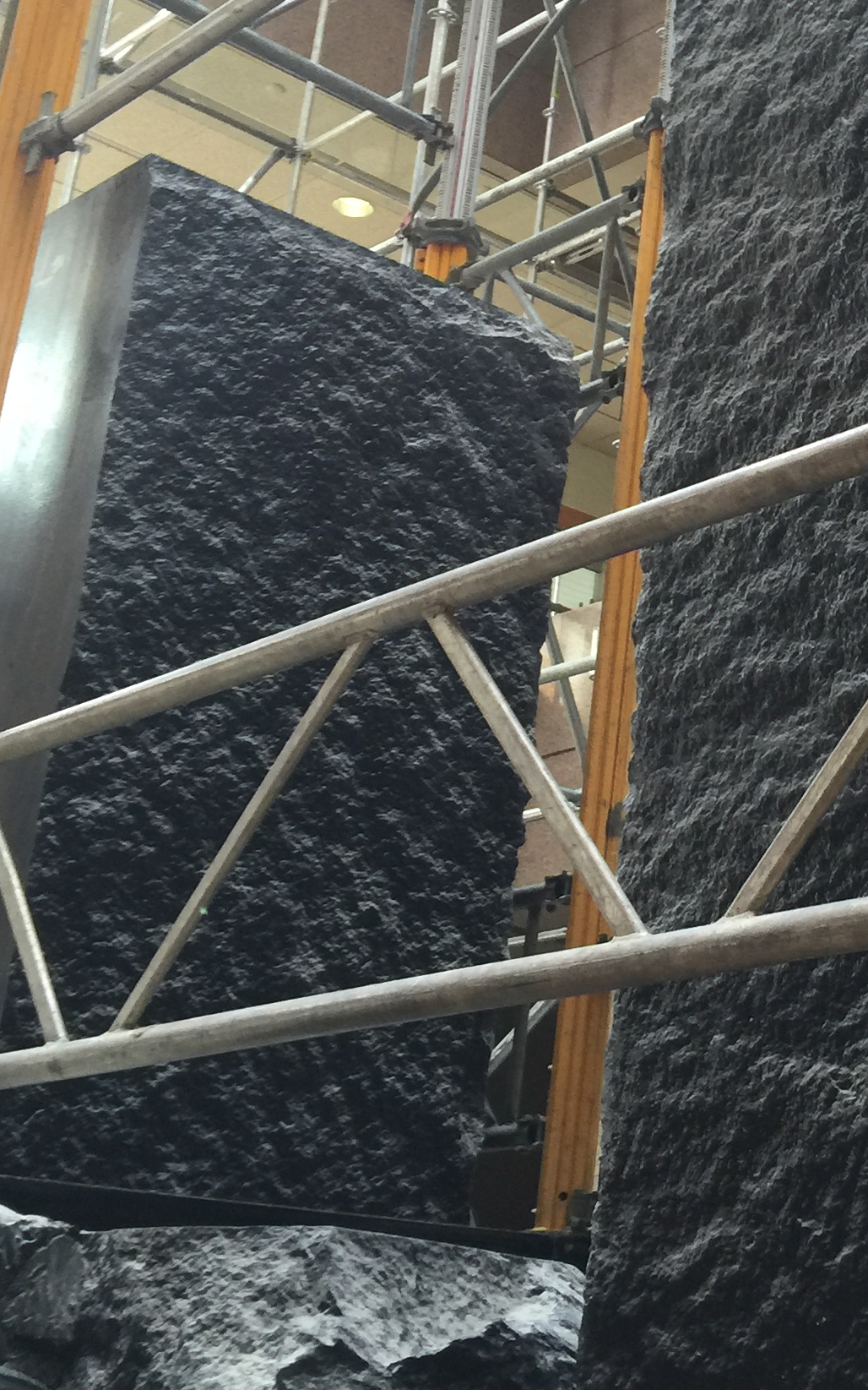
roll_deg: -1.4
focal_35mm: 61
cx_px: 1002
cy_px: 449
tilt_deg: +27.2
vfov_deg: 33.2
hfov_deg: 20.1
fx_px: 2309
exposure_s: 1/15
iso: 40
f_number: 2.2
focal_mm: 4.15
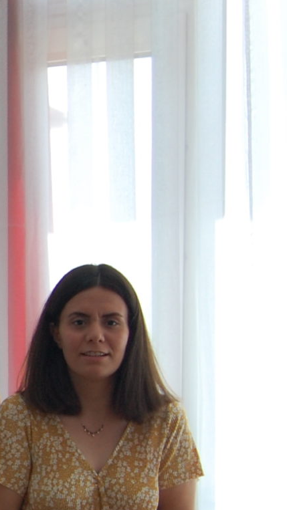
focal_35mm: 137
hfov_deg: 8.2
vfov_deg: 15.6
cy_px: 391
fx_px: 1854
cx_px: -377
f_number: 5
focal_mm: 26
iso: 400
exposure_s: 1/100
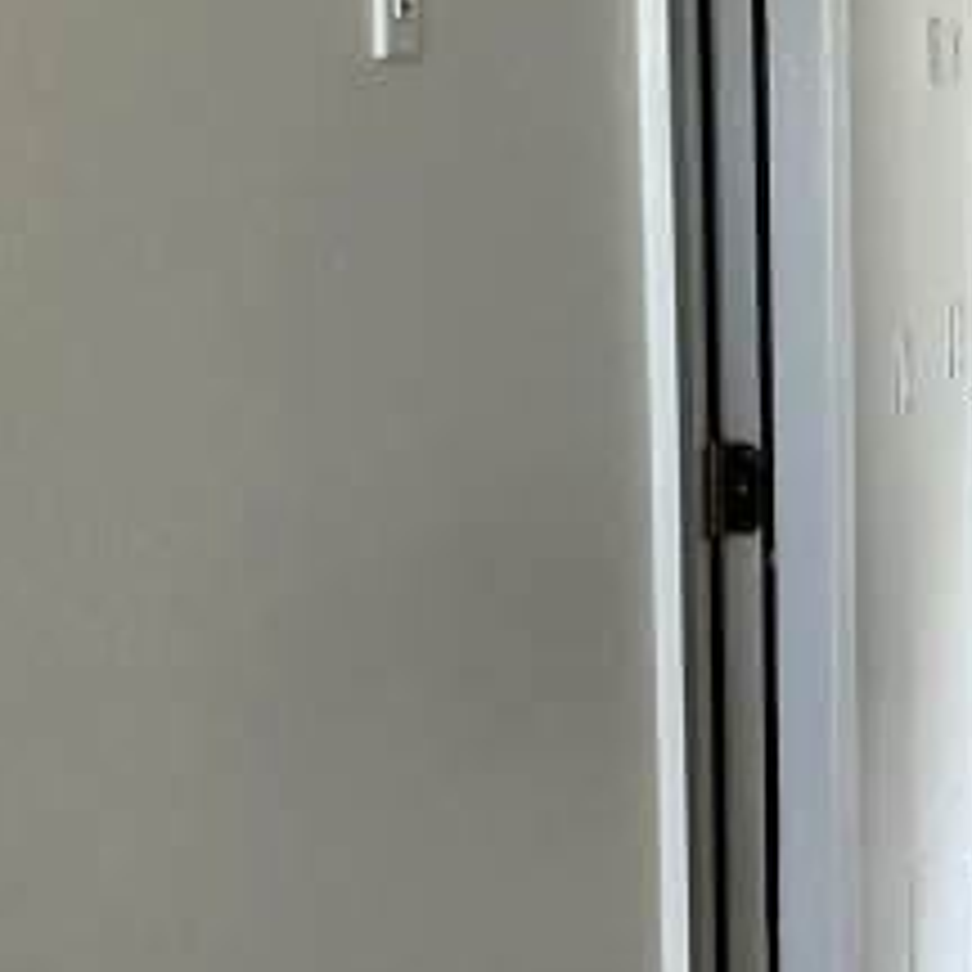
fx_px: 3018
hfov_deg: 16.7
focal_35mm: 95
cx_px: 1431
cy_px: 468
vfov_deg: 18.3
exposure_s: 1/60
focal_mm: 3
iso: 64
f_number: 1.8
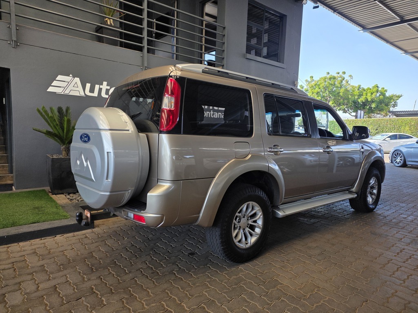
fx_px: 278
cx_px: 209
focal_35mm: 23
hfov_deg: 73.9
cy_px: 156
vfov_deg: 58.9
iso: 40
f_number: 1.7
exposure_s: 1/359
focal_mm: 6.25
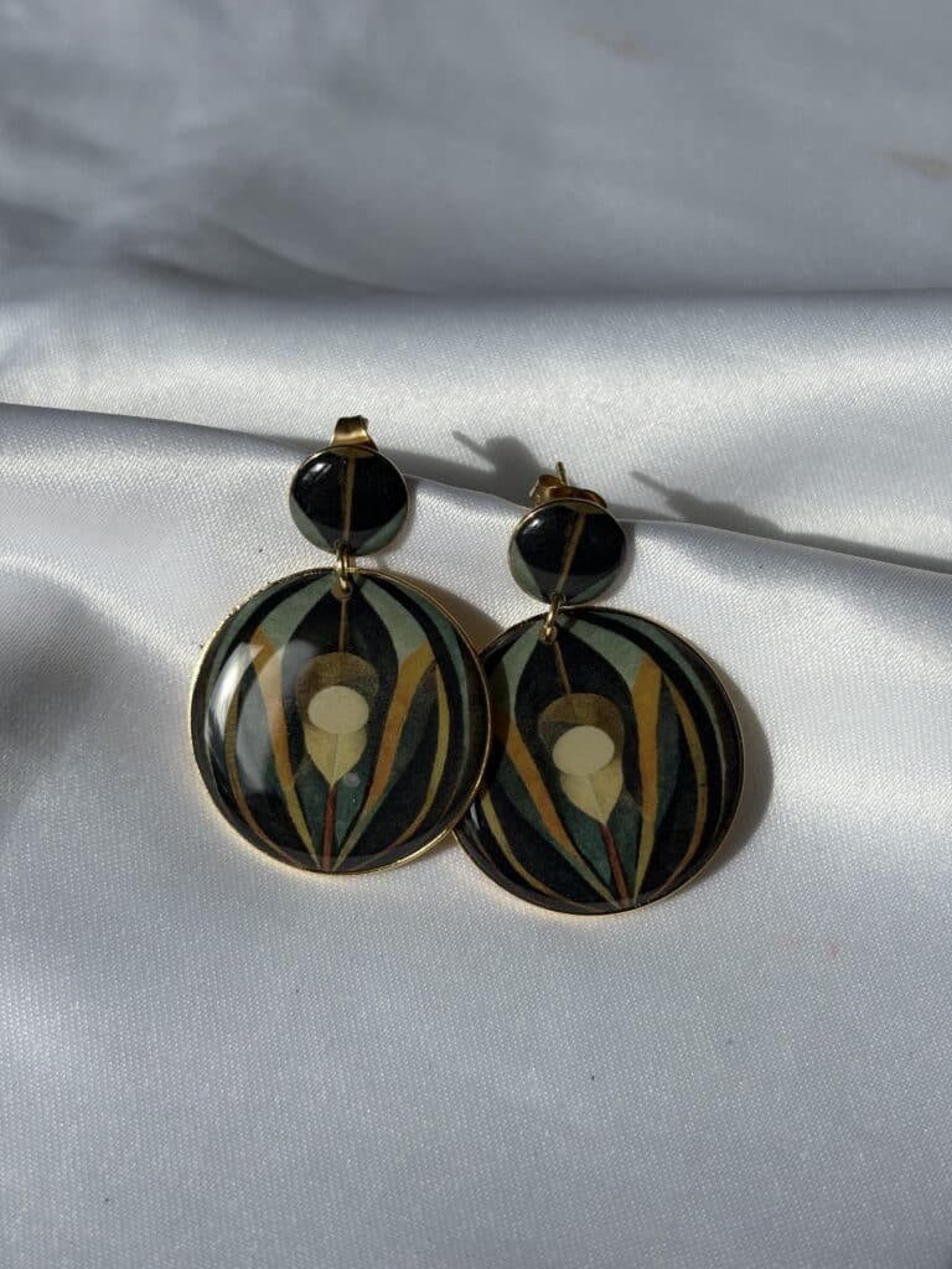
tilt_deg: -54.7
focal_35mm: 52
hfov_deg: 28.0
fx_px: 1907
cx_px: 476
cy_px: 634
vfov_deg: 36.8
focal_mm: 5.96
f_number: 1.6
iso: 32
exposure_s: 1/1218
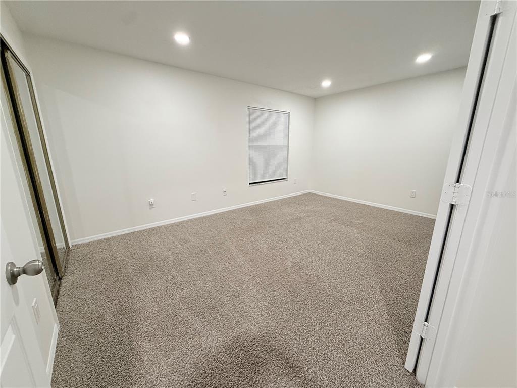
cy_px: 194
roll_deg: -0.2
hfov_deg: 102.1
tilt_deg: -11.9
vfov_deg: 85.7
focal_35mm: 14
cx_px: 258
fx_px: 209
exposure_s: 1/60
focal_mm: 2.22
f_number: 2.2
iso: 320
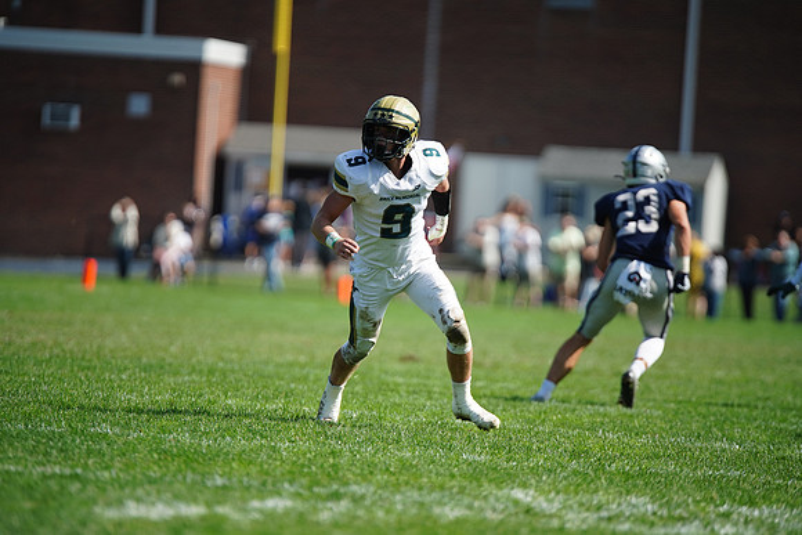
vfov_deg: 4.6
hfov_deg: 6.9
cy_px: 268
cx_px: 401
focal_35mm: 300
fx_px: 6685
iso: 400
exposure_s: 1/4000
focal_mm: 300
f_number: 2.8
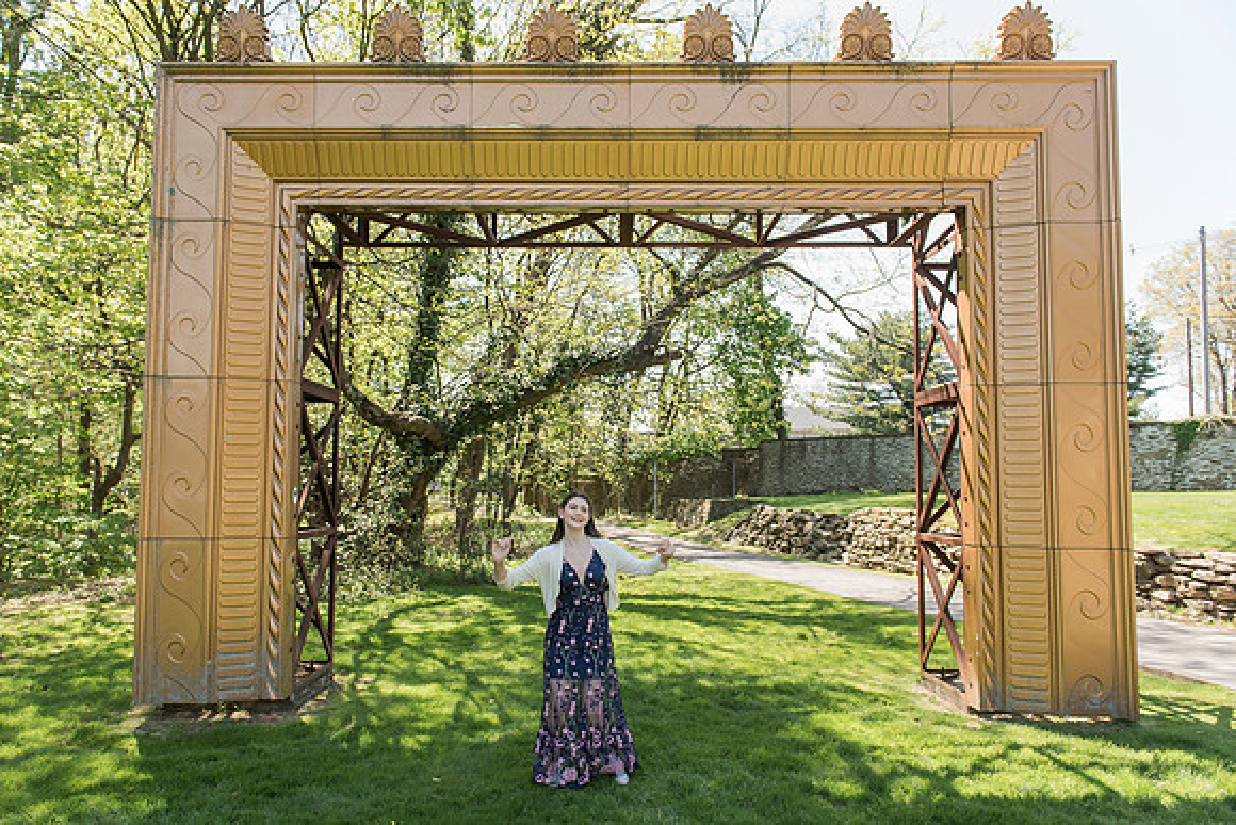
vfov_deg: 50.8
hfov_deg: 70.9
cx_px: 591
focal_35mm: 25
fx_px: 868
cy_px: 425
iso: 400
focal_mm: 24
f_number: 4
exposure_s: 1/800
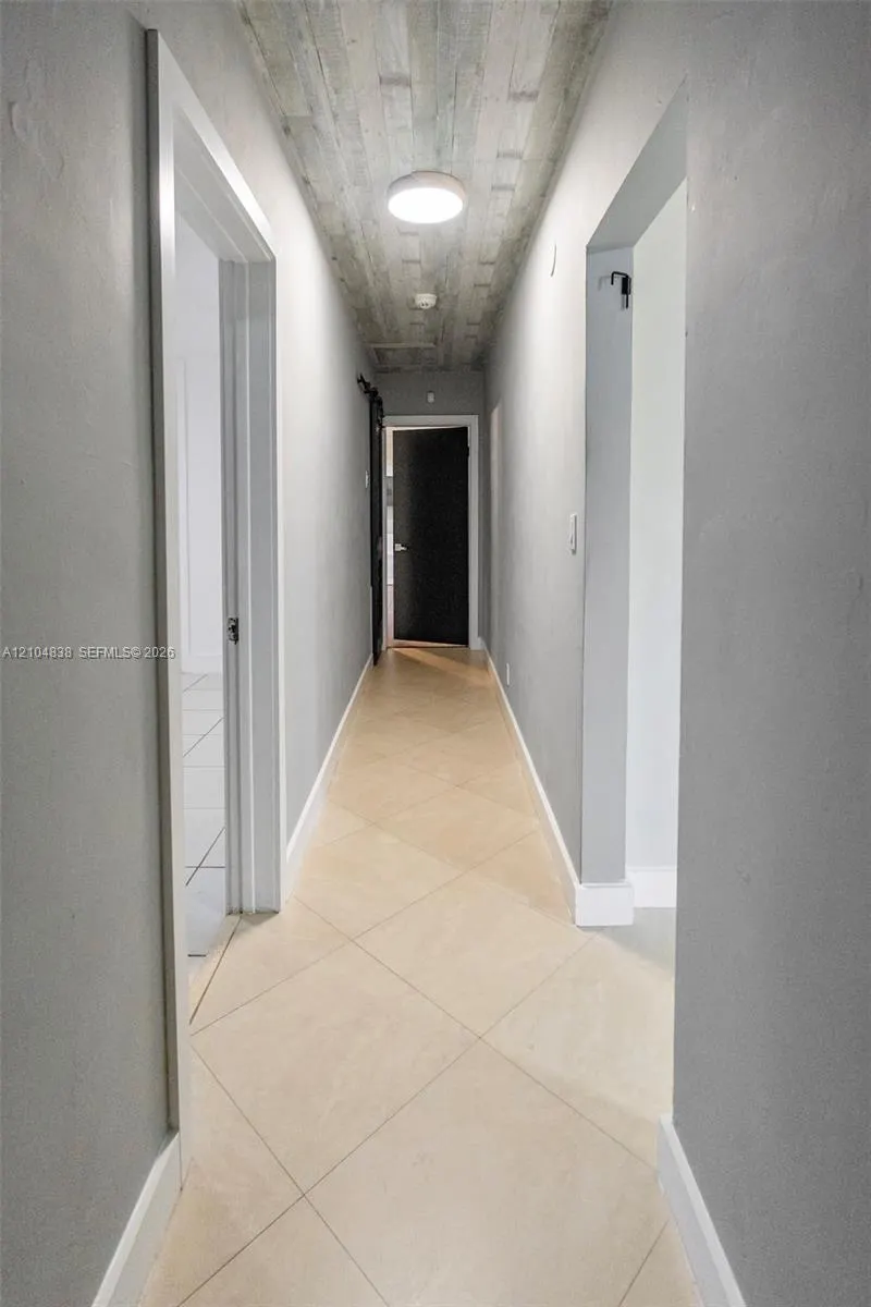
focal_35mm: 16
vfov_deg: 95.0
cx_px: 436
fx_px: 599
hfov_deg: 72.1
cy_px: 654
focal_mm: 11
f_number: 2.4
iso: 1600
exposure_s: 1/200
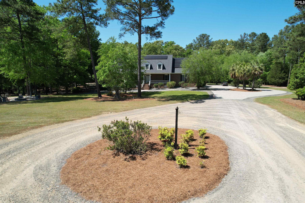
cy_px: 102
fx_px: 186
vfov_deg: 57.2
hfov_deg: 78.6
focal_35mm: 22
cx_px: 152
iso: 110
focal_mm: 8.38
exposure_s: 1/1500
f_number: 2.8
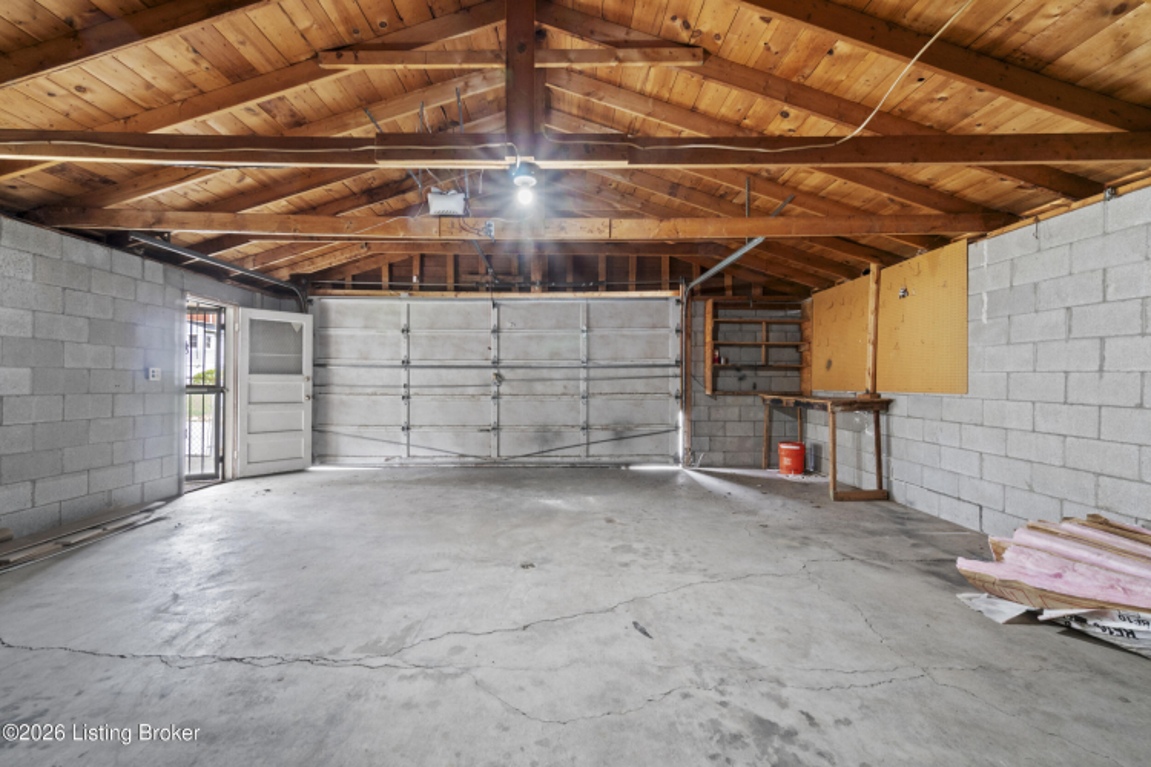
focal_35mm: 15
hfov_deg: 100.4
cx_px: 576
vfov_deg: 77.3
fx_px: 480
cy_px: 384
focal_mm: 10
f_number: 11
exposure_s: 6
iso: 400
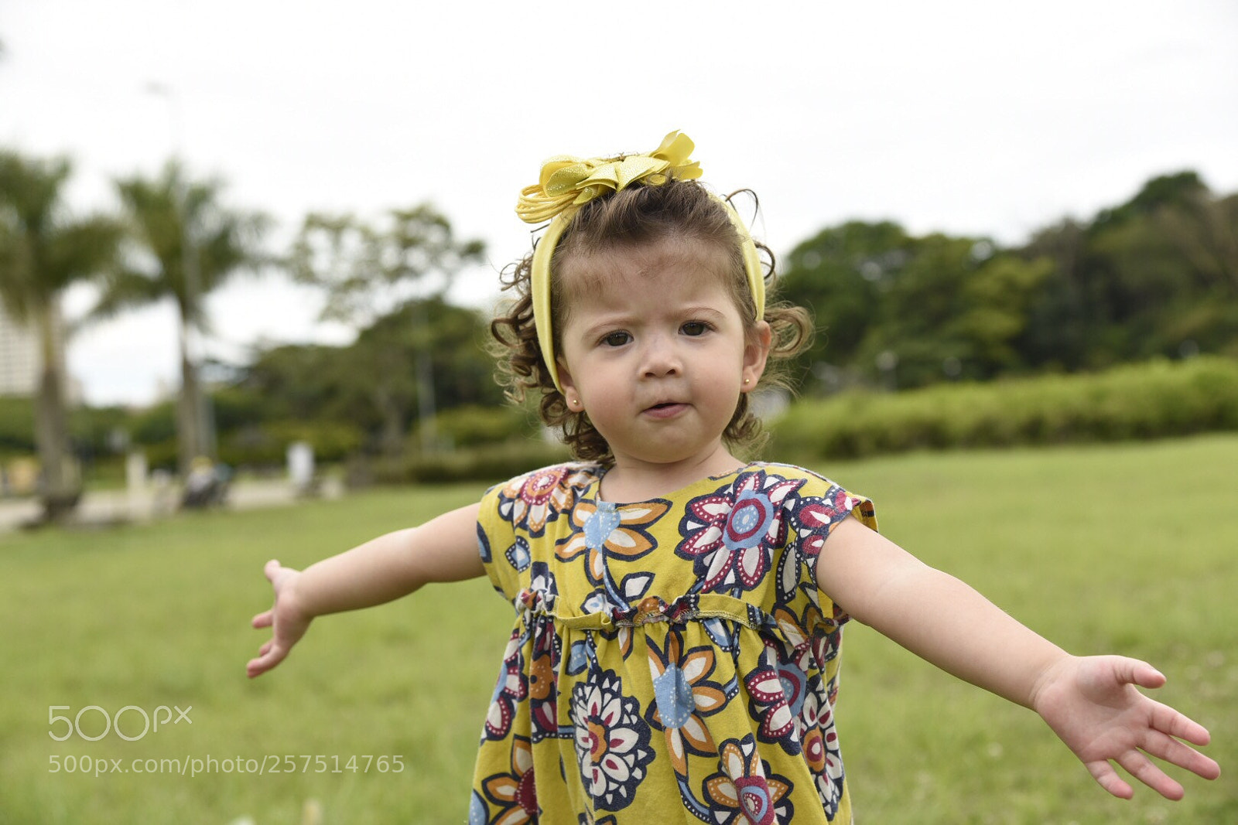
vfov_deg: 21.9
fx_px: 2132
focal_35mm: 62
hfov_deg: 32.4
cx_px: 619
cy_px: 412
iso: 320
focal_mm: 62
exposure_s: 1/800
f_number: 5
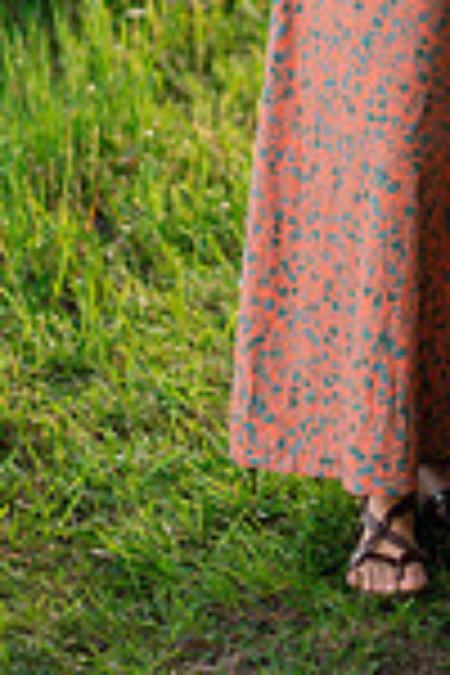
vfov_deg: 8.0
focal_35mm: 255
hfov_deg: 5.3
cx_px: 639
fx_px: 4781
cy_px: -243
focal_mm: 85
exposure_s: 1/1000
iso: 800
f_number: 3.5
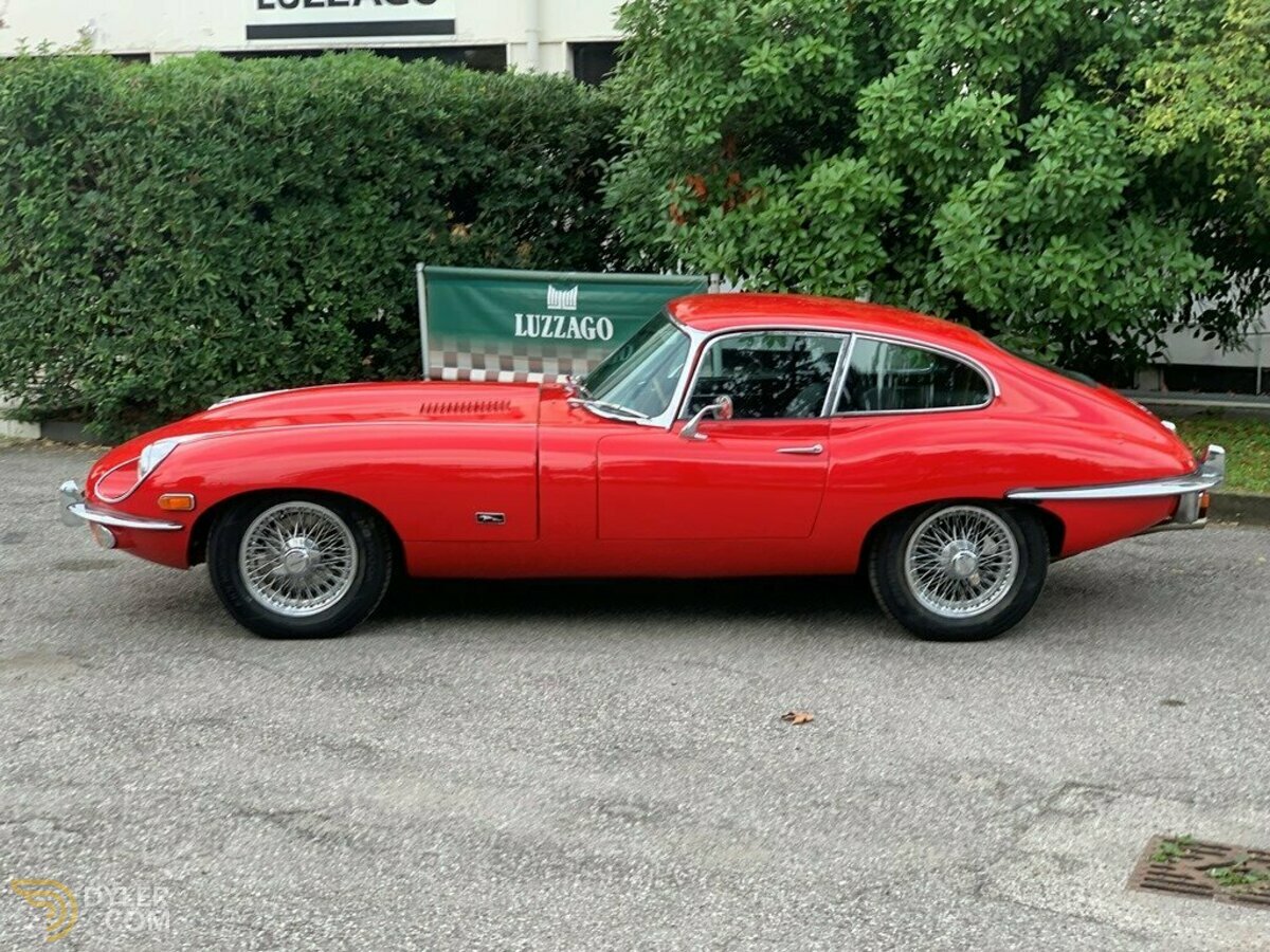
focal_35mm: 52
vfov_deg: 28.0
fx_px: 1908
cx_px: 635
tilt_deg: -8.2
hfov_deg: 36.8
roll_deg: -0.6
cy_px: 476
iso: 20
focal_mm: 6
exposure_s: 1/122
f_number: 2.4
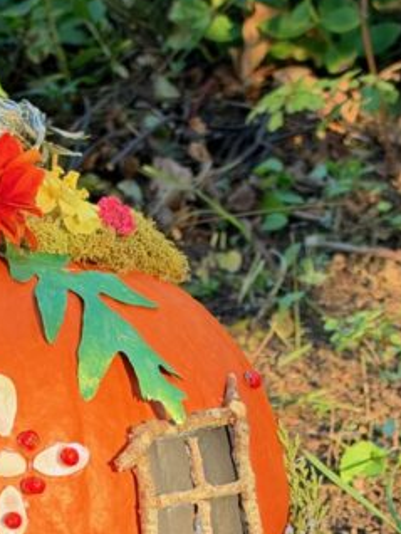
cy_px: 714
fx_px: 2036
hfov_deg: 11.2
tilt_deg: -22.5
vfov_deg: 14.3
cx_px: 195
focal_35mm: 132
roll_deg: -3.1
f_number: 1.8
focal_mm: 6.93
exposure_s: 1/173
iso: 64
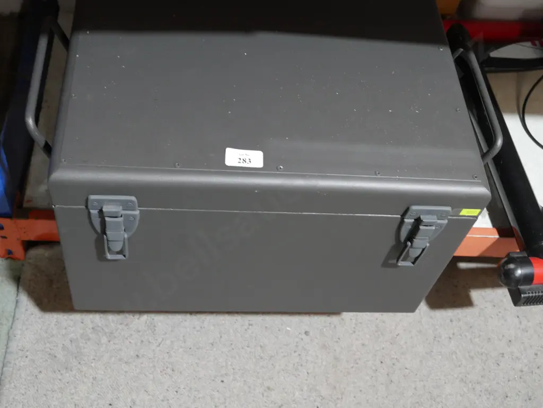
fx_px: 722
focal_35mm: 46
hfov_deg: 41.2
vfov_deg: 31.5
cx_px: 272
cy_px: 204
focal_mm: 23
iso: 1250
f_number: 5.1
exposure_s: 1/60
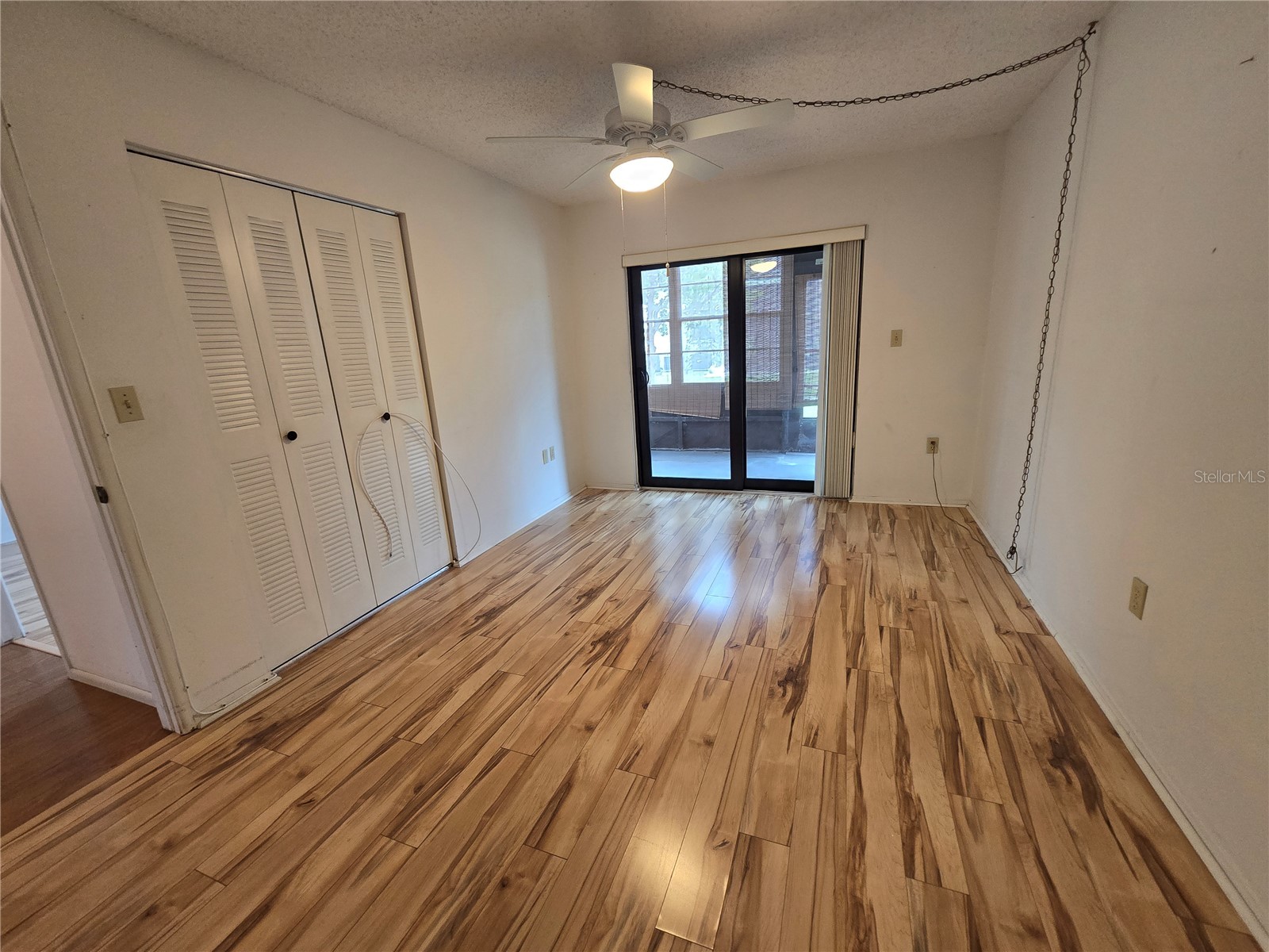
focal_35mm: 13
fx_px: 477
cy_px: 476
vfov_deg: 89.9
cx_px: 634
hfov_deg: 106.2
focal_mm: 2.2
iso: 200
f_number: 2.2
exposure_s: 1/60
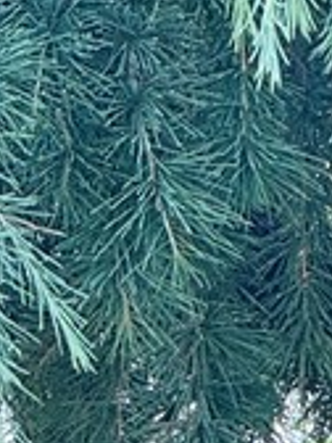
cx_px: -551
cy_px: 1131
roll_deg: -0.9
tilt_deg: +2.3
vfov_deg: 2.7
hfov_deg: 2.0
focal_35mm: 730
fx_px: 9335
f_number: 2.8
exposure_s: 1/112
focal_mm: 15.66
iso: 50
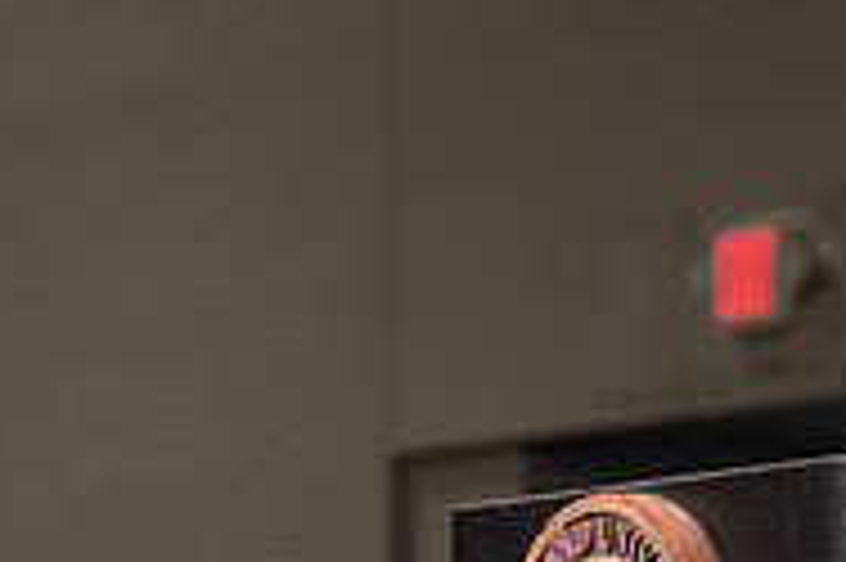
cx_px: 1030
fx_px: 9415
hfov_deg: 5.1
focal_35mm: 401
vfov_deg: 3.4
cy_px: 537
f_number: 3.5
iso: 1250
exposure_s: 1/200
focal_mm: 130
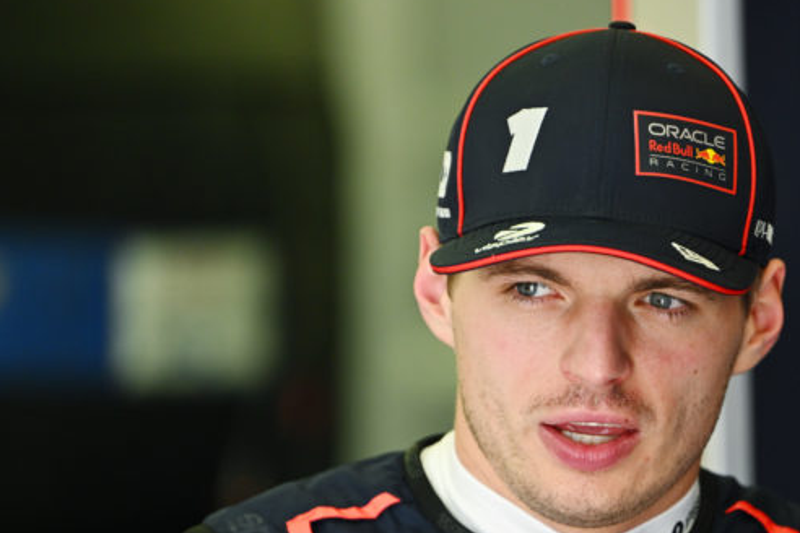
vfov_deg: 1.6
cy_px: 396
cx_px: 580
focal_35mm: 853
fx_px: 18954
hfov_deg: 2.4
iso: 1600
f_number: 4
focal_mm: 560
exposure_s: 1/640
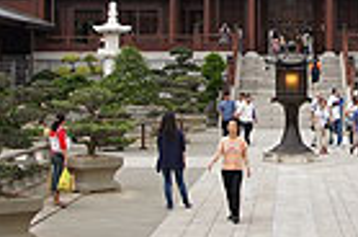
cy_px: -9
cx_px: 309
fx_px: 962
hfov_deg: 20.7
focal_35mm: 97
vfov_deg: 13.8
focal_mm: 20
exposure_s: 1/100
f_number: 5.6
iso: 100
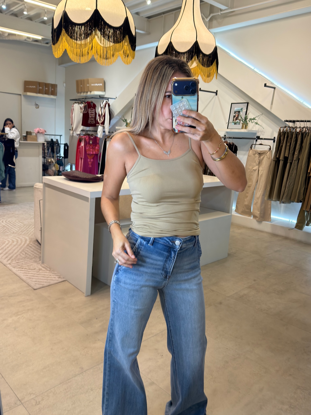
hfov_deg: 49.7
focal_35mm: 28
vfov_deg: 63.4
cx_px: 156
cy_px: 208
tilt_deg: -23.1
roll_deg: -1.0
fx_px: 335
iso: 250
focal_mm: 6.76
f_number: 1.78
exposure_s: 1/120
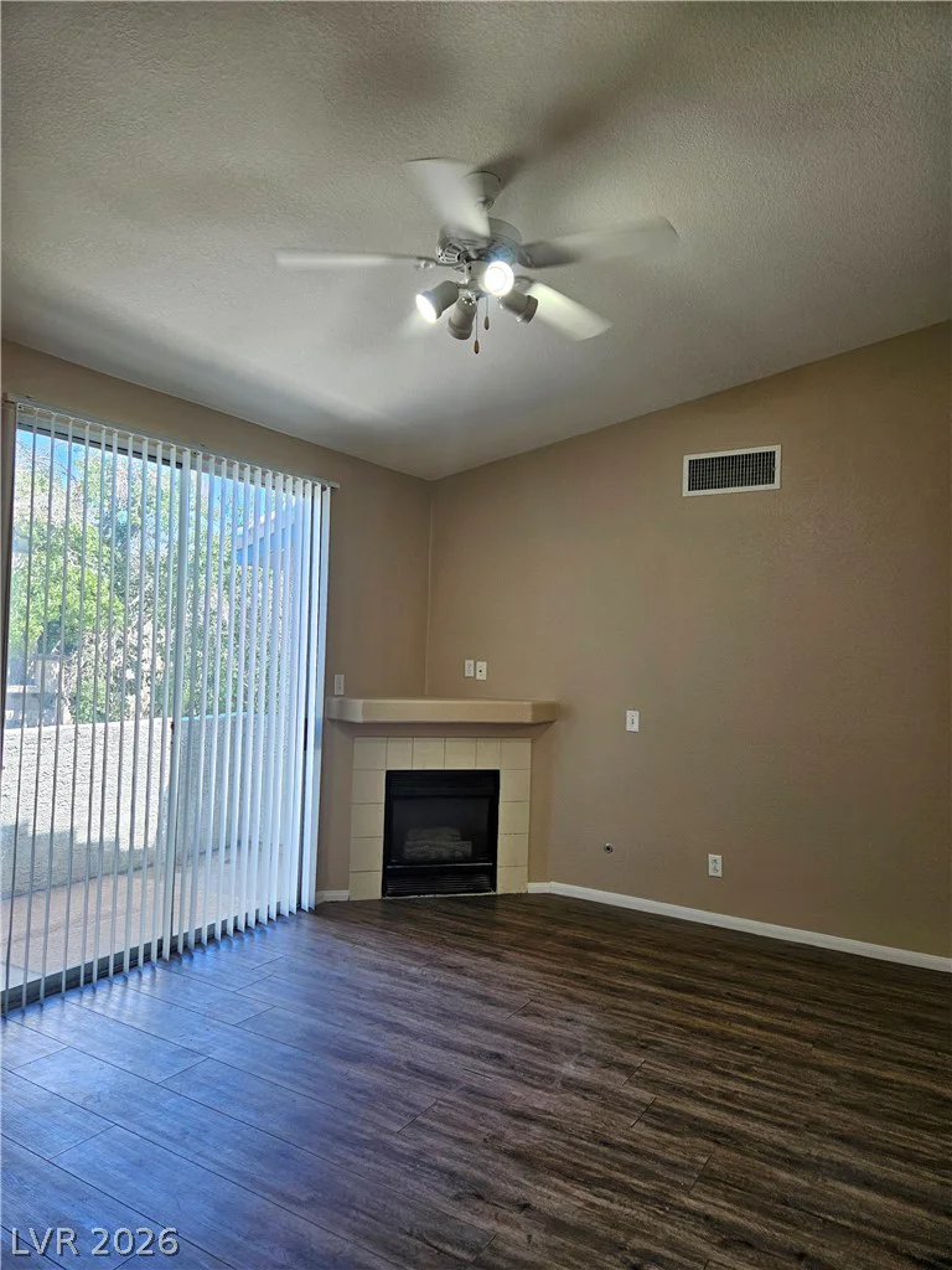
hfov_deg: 58.9
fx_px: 843
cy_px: 635
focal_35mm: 23
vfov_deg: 73.9
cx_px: 476
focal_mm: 5.4
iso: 40
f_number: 1.8
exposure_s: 1/120
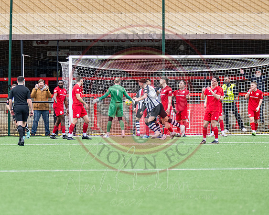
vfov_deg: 3.7
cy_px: 107
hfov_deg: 4.7
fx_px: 3285
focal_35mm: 413
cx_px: 88
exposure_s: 1/1250
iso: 800
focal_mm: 200
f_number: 4
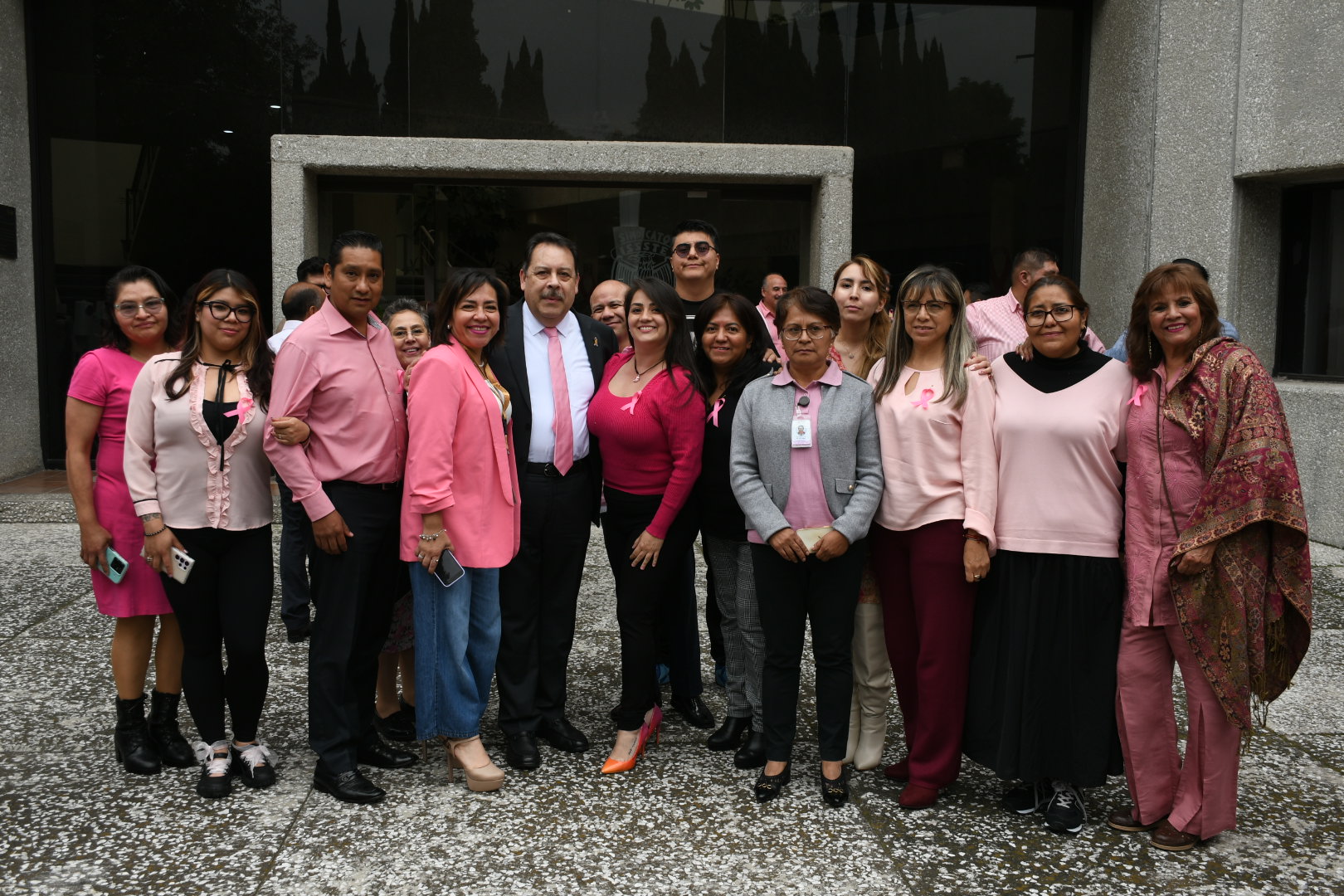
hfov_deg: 55.8
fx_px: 1269
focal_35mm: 34
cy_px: 448
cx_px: 672
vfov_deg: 38.9
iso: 160
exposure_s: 1/160
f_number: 6.3
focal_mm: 23
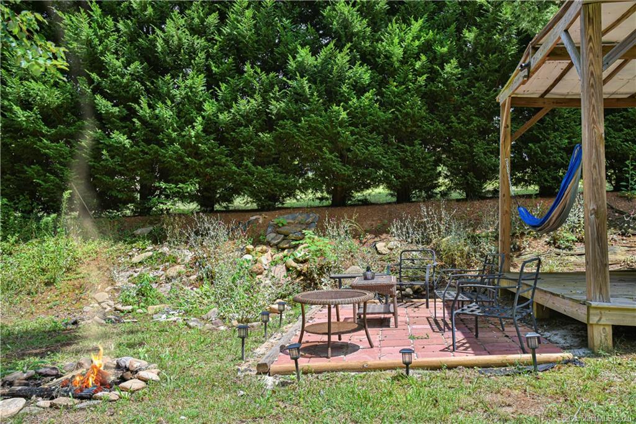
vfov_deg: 38.9
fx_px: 601
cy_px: 212
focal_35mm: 34
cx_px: 318
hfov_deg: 55.8
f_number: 9
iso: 800
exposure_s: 1/320
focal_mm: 34
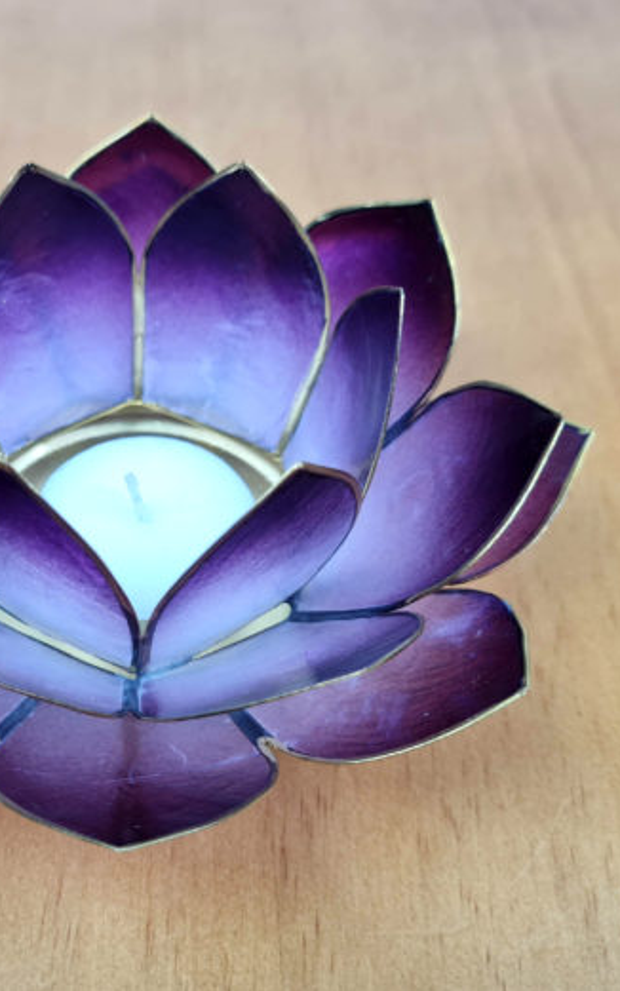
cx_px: 124
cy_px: 496
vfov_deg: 52.7
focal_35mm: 37
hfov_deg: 33.5
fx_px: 999
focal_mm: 5.4
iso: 64
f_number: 1.8
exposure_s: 1/120
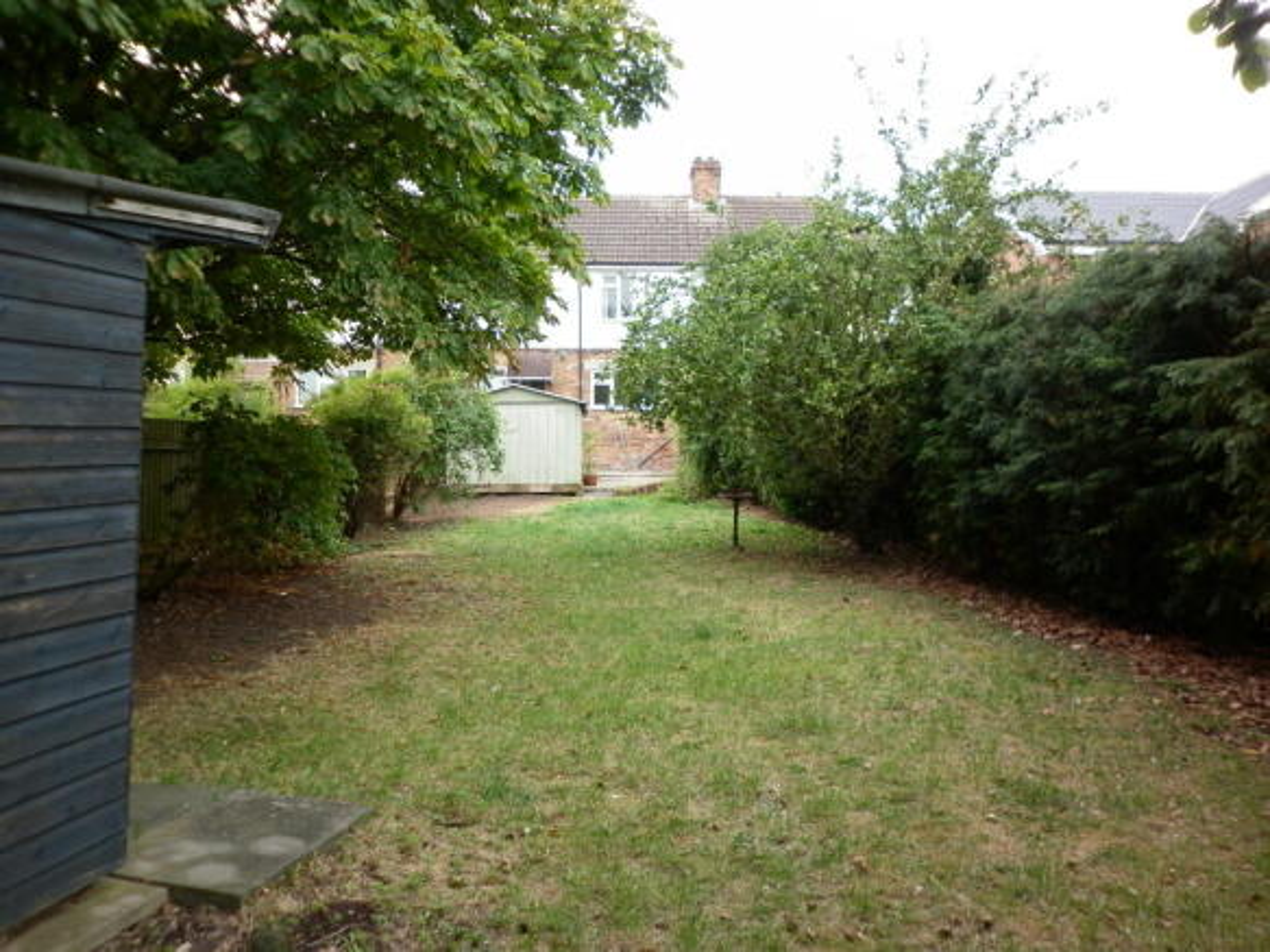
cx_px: 635
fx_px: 1027
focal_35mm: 28
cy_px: 476
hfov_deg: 63.5
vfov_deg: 49.7
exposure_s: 1/100
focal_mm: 5
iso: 80
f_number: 2.8
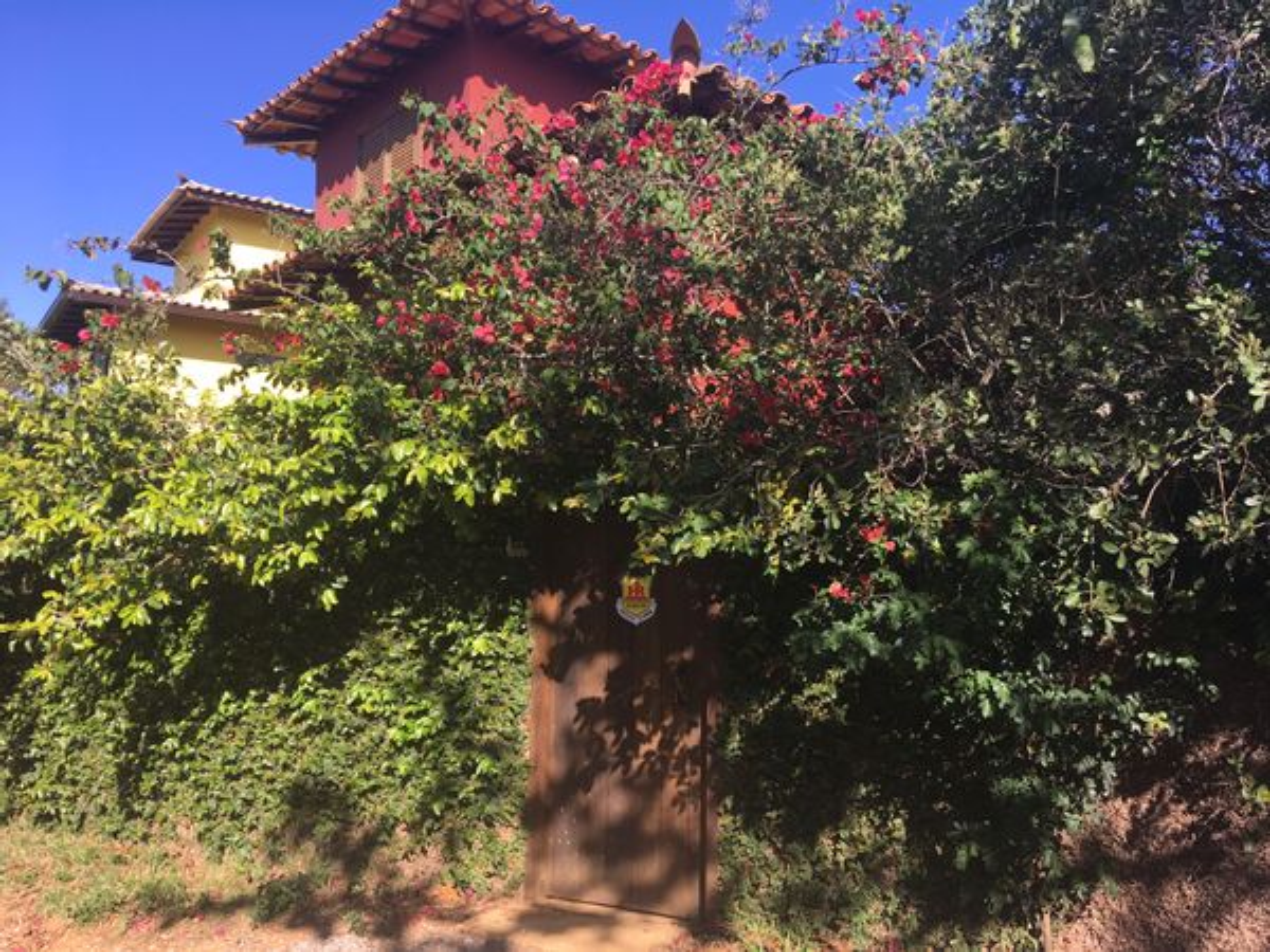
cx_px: 635
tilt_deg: +5.7
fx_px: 1064
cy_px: 476
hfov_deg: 61.7
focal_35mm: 29
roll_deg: +0.4
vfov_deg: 48.2
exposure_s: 1/615
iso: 25
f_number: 2.2
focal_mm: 4.15
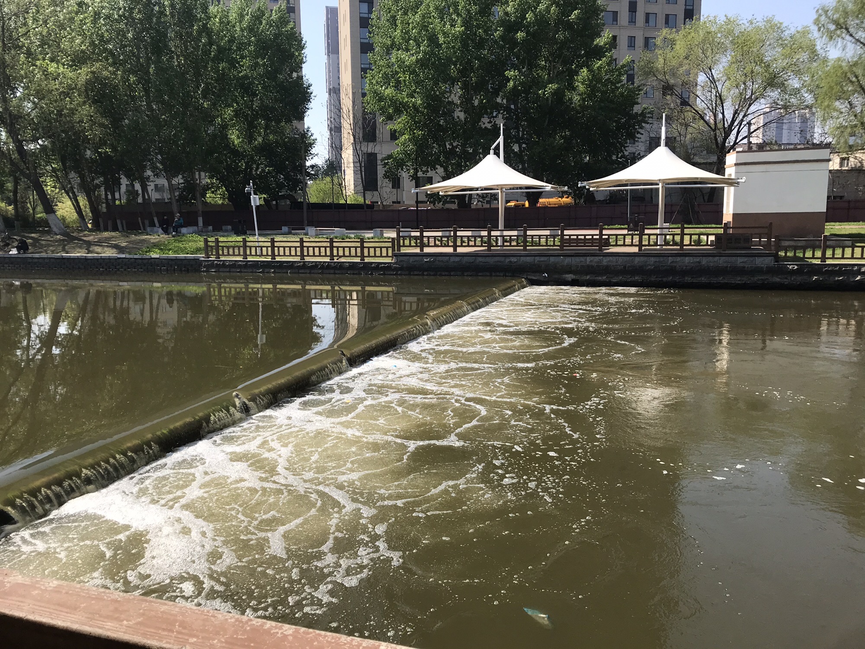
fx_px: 700
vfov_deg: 49.7
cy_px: 324
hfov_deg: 63.4
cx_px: 432
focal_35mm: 28
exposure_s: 1/1709
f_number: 1.8
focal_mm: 3.99
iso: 20
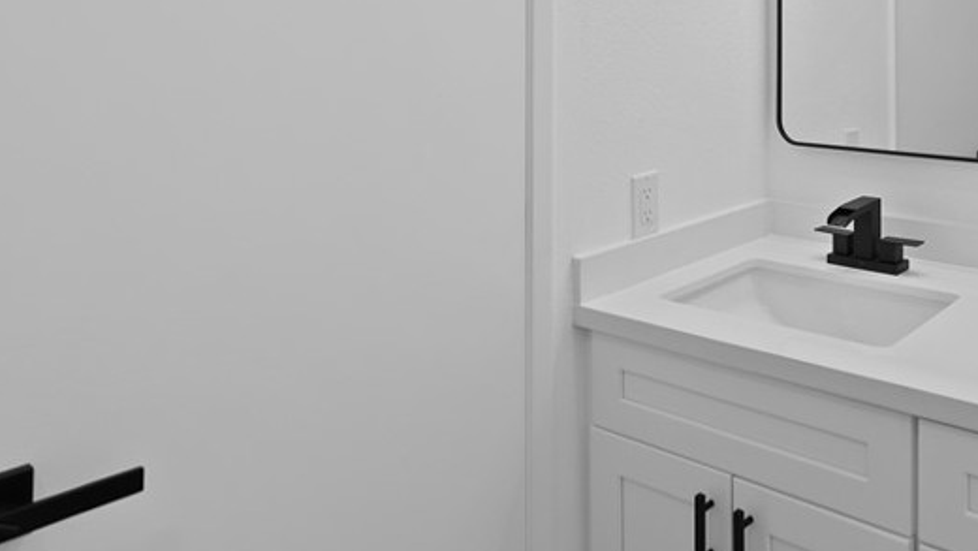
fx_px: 883
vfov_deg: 32.5
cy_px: 33
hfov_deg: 53.5
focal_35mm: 34
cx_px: 803
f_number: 8
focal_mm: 16.5
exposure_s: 1/15
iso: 250
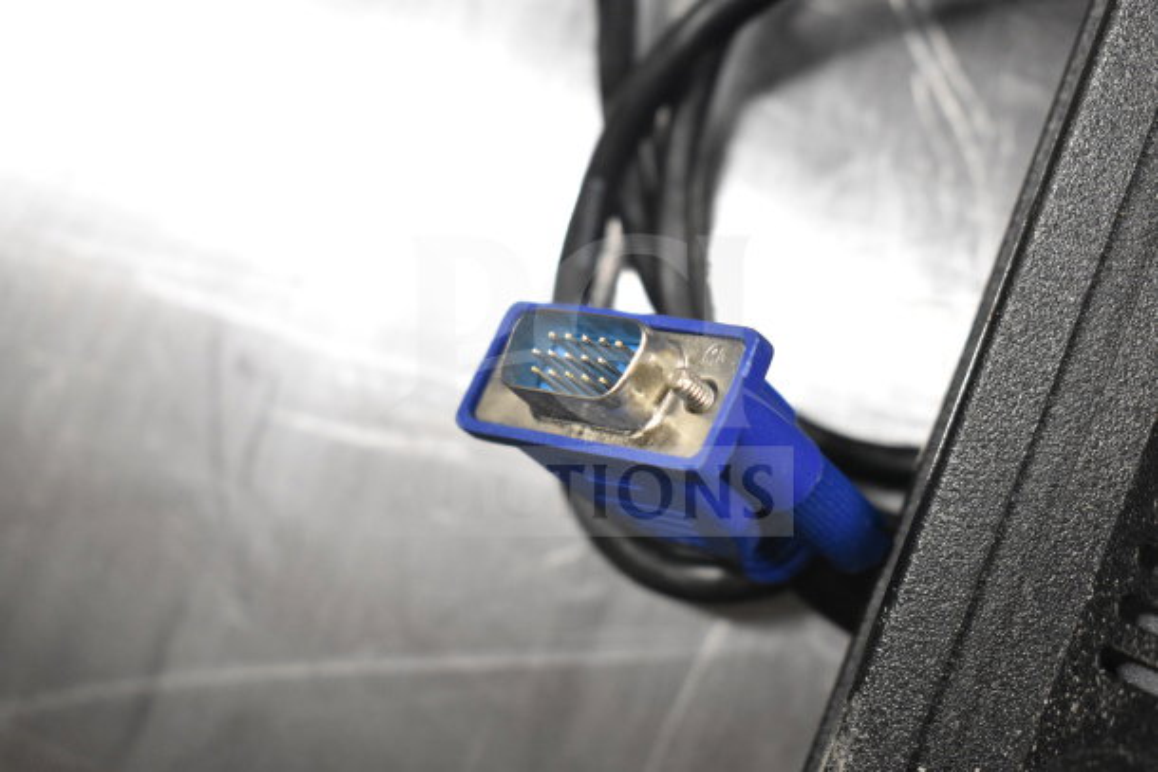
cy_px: 386
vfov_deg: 23.8
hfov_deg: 35.0
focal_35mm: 57
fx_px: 1834
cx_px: 579
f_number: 4.8
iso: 3600
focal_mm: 38
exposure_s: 1/60
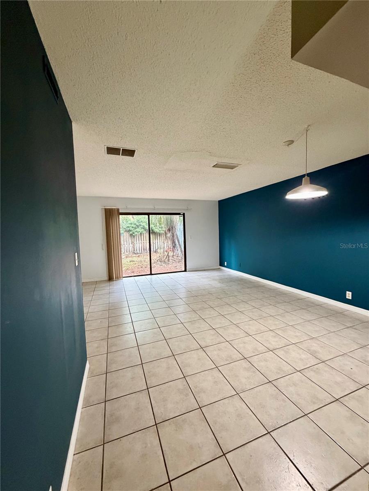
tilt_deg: -3.8
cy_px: 246
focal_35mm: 14
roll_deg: +1.4
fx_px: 199
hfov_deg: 85.7
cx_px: 184
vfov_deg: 102.1
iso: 400
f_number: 2.2
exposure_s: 1/60
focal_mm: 2.22
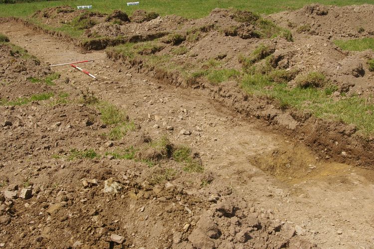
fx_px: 436
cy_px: 124
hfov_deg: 46.4
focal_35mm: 42
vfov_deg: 31.9
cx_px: 187
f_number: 11
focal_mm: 28
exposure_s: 1/250
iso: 200
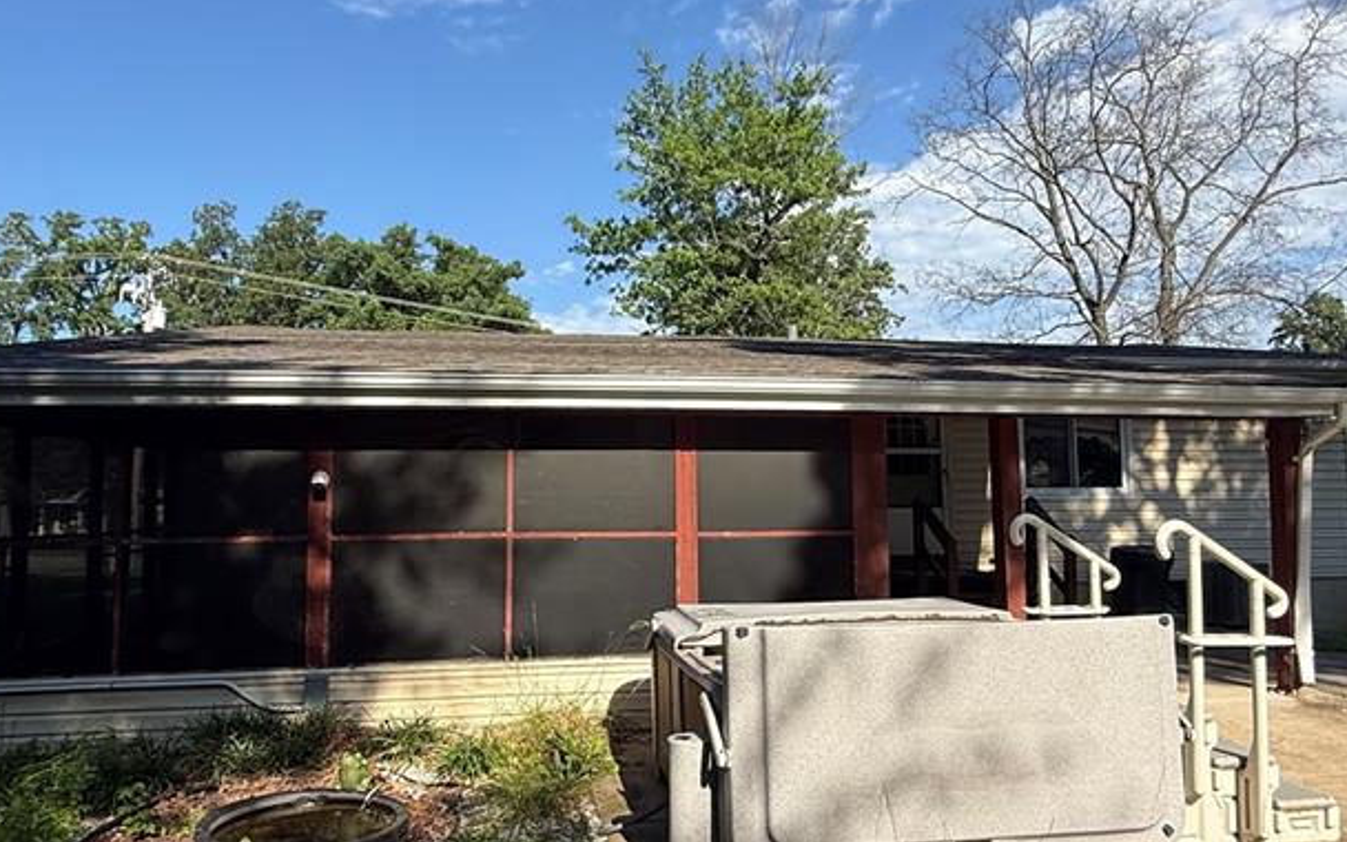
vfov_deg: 49.2
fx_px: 918
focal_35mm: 25
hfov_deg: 72.5
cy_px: 454
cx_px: 645
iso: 50
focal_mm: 2.22
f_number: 2.2
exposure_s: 1/1339
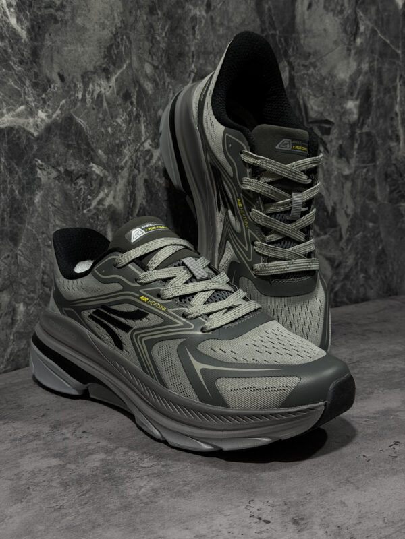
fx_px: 749
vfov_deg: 39.7
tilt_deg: -11.2
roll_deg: +1.4
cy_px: 270
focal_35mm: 48
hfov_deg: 30.3
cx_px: 202
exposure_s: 1/40
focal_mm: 6.76
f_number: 1.78
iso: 250
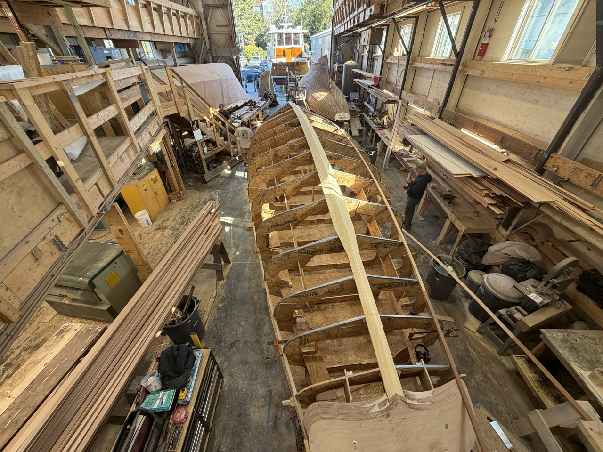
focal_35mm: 14
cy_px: 226
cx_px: 302
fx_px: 244
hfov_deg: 102.1
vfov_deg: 85.7
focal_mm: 2.22
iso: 160
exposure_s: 1/121
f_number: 2.2
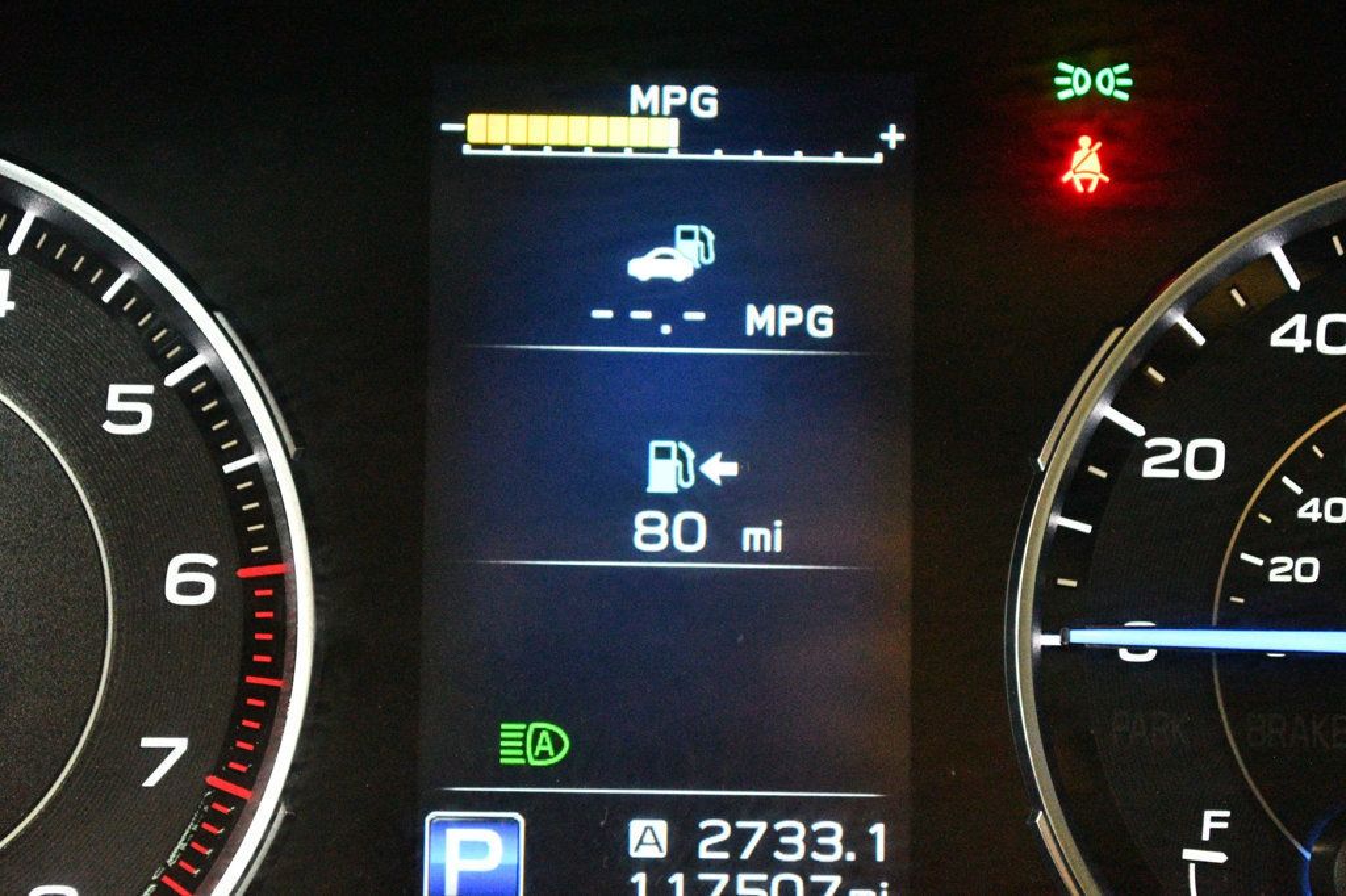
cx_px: 673
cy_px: 448
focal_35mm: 82
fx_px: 3065
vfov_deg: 16.6
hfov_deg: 24.8
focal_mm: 55
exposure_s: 1/40
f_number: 5.6
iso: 12800
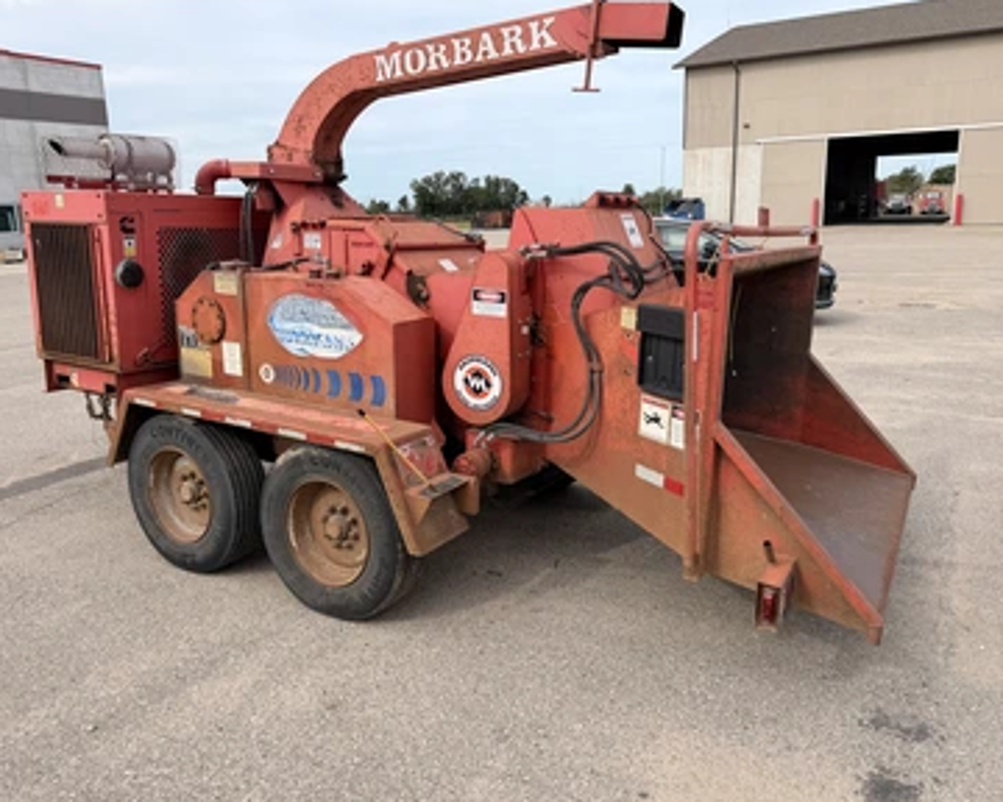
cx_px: 488
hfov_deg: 66.0
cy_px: 393
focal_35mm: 26
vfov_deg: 54.9
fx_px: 772
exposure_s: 1/2370
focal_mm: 6.76
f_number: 1.78
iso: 80
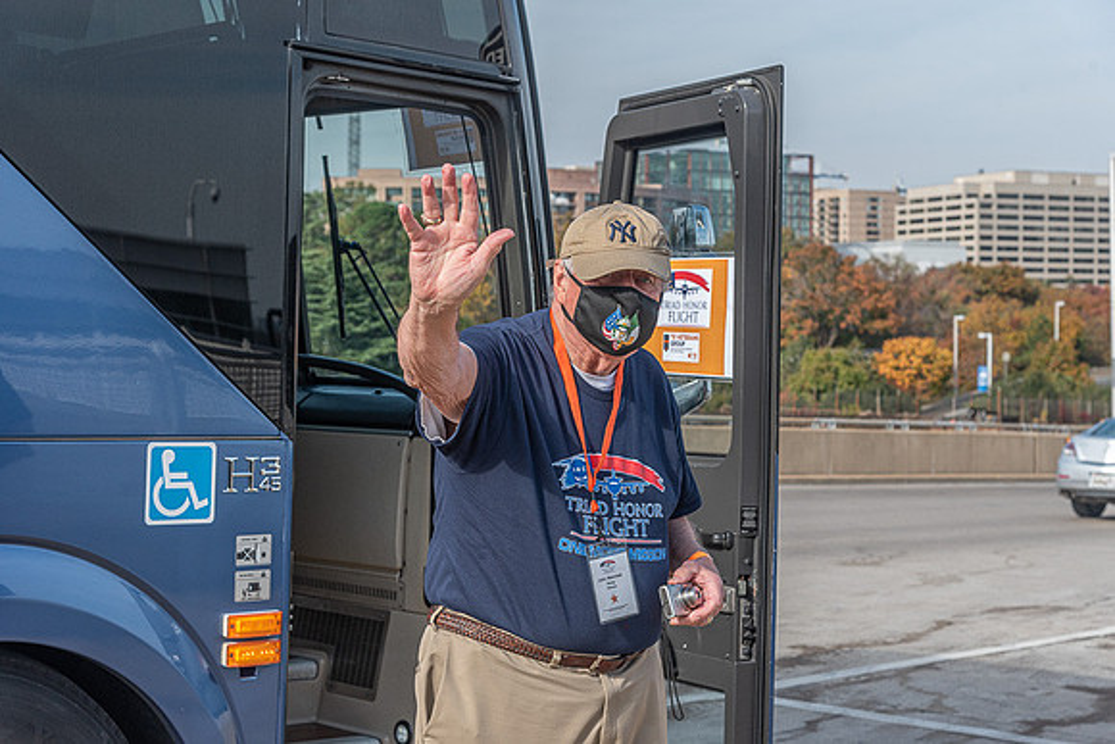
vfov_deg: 21.9
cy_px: 372
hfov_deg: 32.4
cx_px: 558
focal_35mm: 62
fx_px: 1921
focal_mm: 62
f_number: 7.1
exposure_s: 1/800
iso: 500
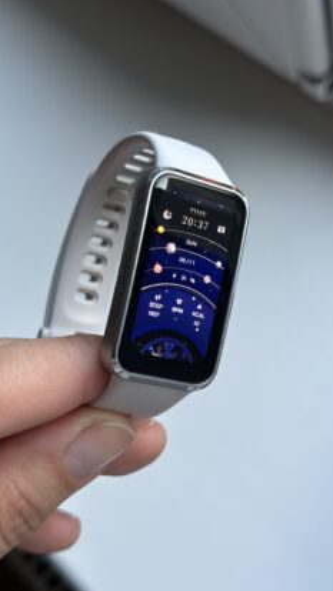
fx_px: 832
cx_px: 191
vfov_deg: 39.2
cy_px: 296
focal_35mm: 53
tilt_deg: -64.0
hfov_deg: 22.6
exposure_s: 1/60
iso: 160
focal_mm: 6.86
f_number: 1.78
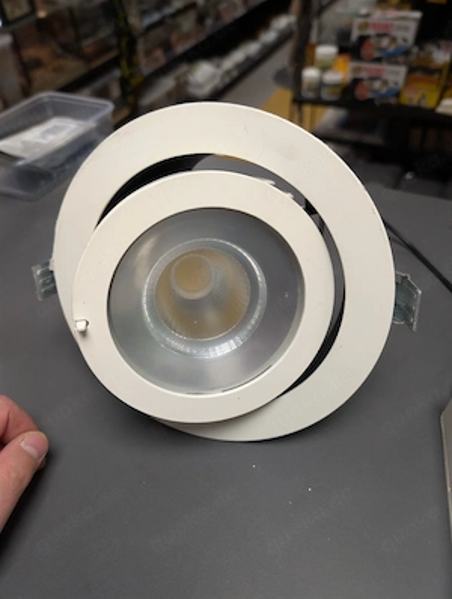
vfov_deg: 71.5
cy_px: 300
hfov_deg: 57.0
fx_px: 417
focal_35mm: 24
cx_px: 226
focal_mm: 6.9
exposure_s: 1/123
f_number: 1.68
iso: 71
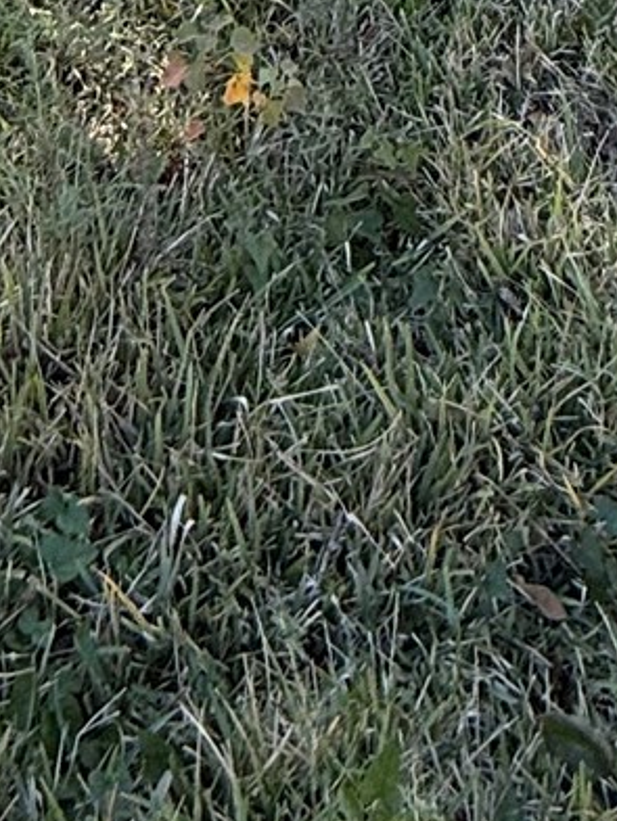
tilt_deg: -2.7
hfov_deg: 20.1
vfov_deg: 16.2
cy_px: -1022
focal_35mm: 73
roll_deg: +0.0
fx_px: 1734
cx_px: 180
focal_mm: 2.22
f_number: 2.2
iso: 64
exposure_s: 1/390
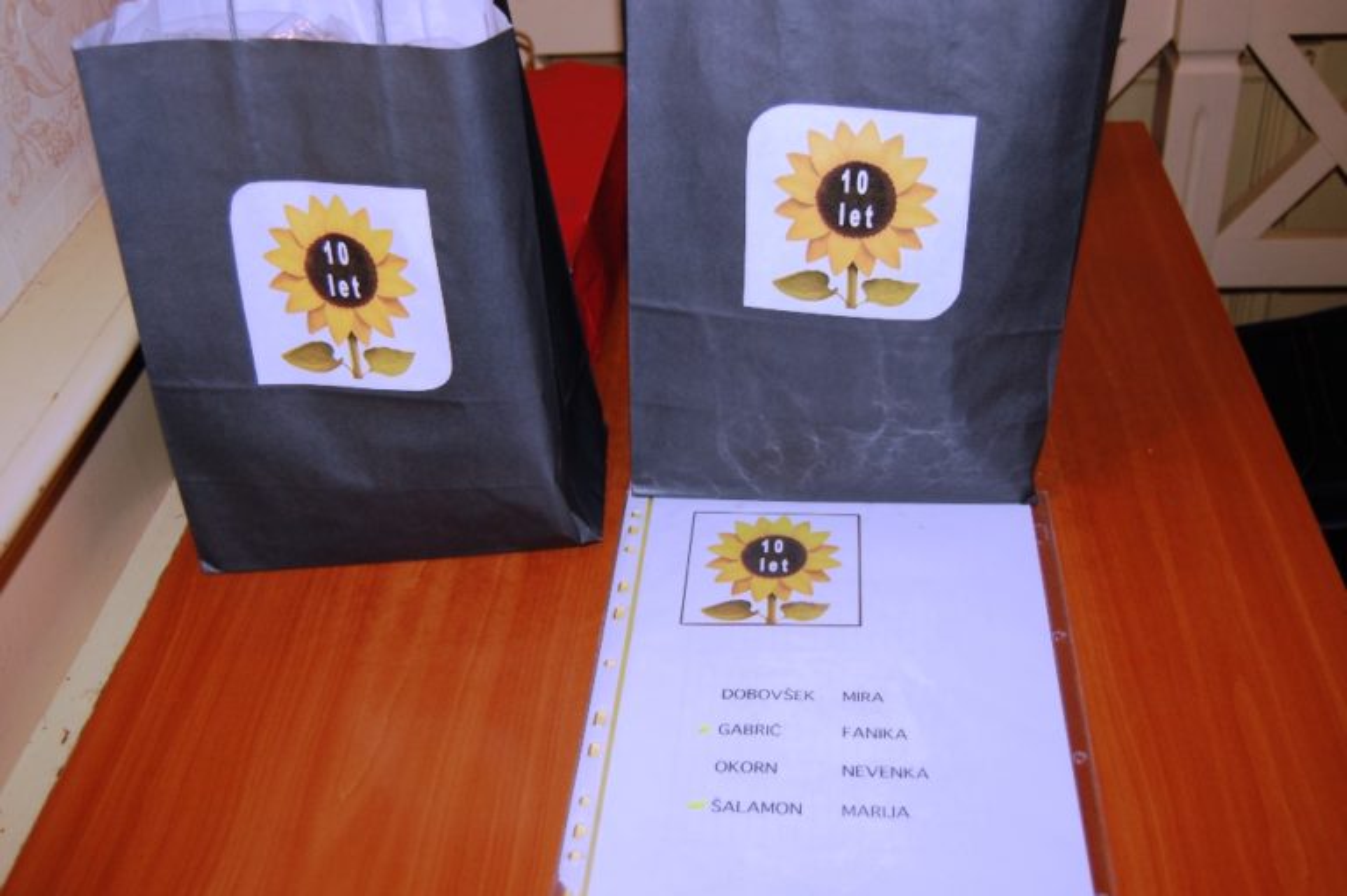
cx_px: 674
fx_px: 1458
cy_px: 448
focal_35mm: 39
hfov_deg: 49.6
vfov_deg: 34.2
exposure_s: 1/60
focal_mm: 26
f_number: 4.2
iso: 400
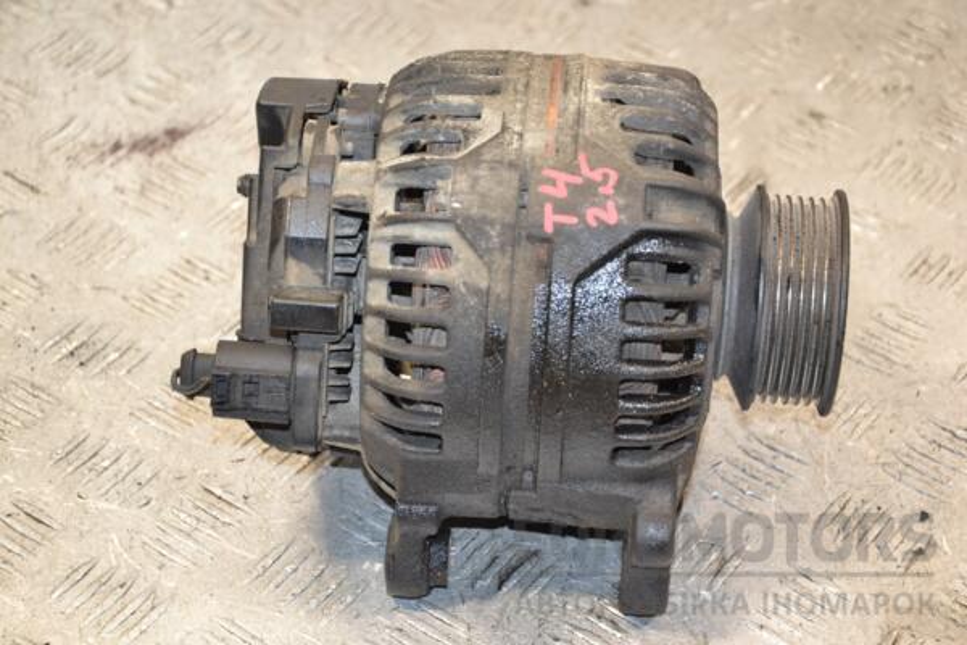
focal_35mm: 93
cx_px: 484
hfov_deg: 21.9
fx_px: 2498
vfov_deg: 14.7
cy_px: 322
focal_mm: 62
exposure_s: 1/100
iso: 800
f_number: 5.3
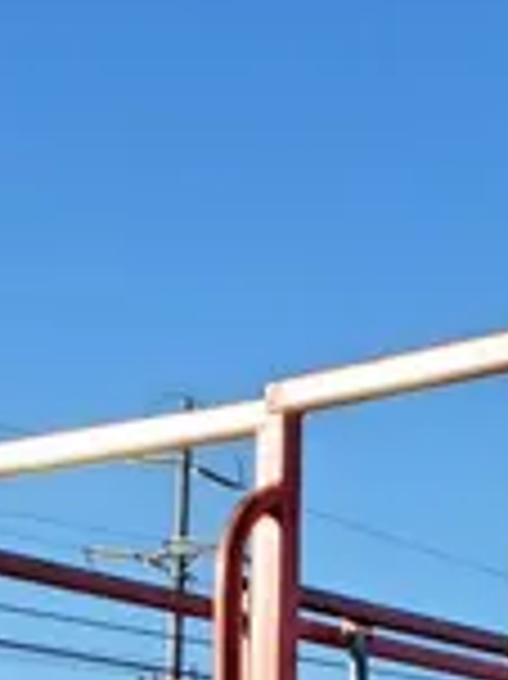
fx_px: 2469
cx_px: 499
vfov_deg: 12.9
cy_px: 1511
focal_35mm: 126
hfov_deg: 11.6
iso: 50
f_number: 2.4
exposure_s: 1/868
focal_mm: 4.3
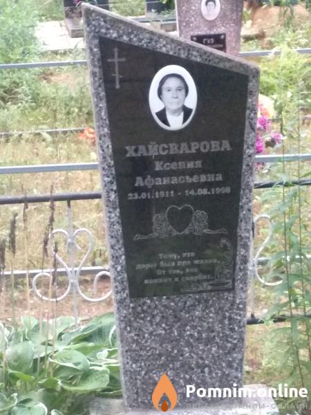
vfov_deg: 67.3
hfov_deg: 53.1
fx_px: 311
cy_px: 208
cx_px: 156
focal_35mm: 26
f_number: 2.2
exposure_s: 1/17
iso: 1250
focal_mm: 3.81
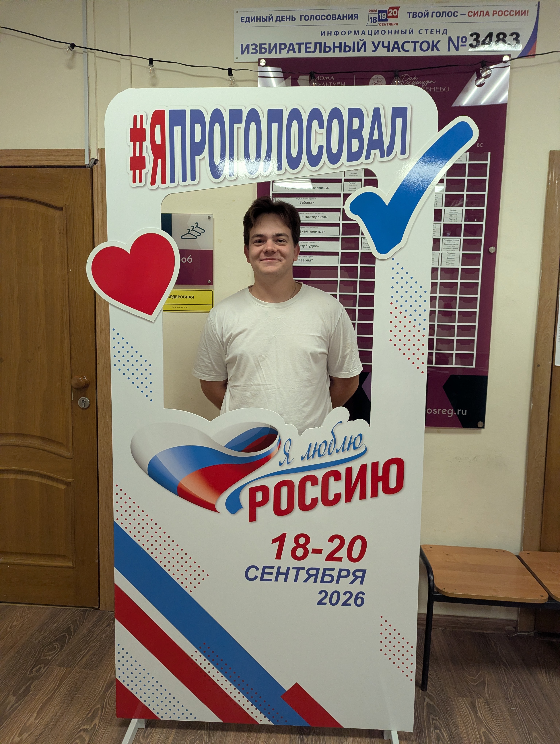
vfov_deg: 71.5
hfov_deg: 56.9
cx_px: 280
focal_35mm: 24
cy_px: 372
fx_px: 516
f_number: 1.85
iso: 1188
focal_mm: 6.81
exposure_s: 1/651
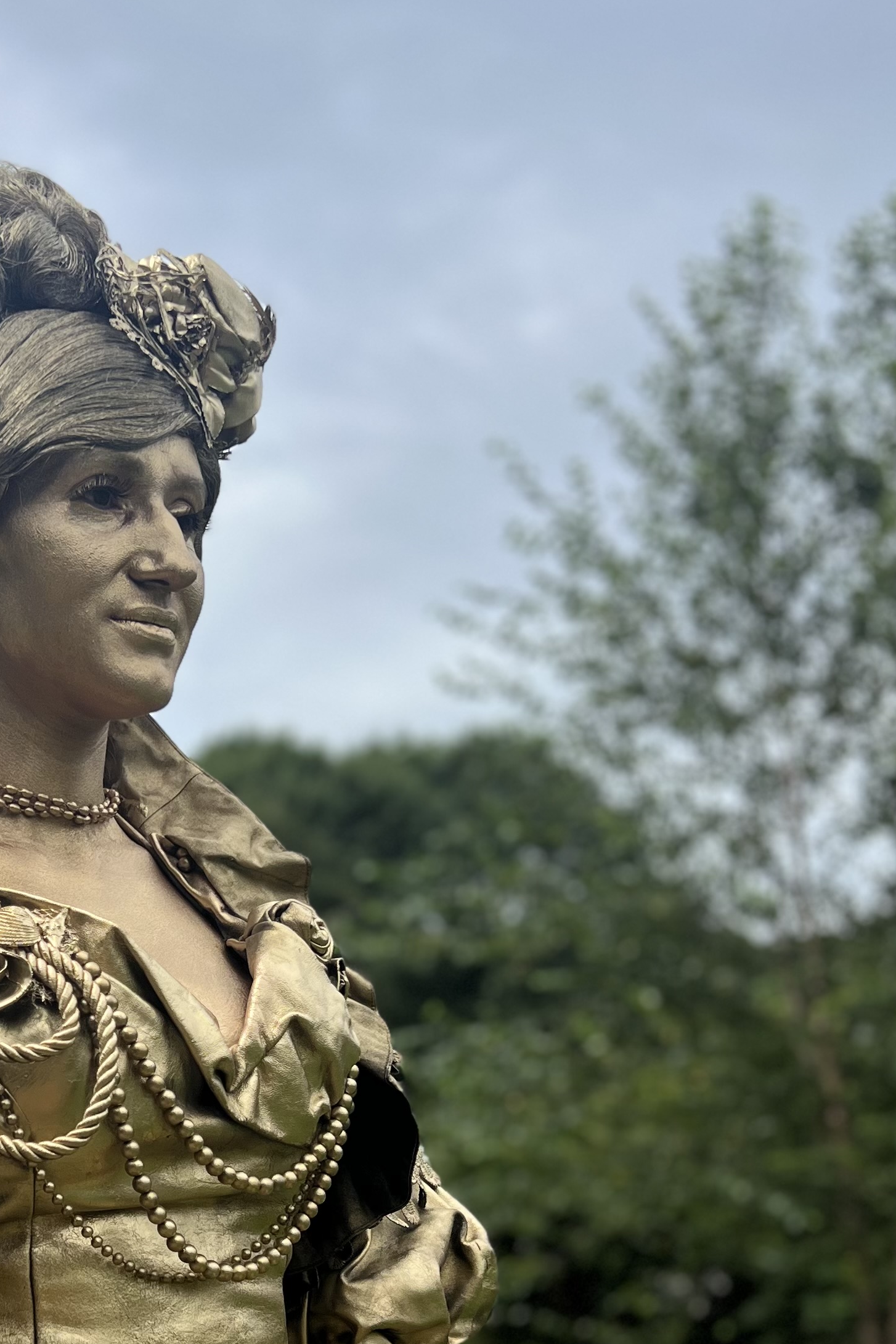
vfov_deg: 38.6
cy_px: 998
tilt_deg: +7.4
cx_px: 70
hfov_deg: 26.0
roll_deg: -3.9
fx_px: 1867
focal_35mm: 50
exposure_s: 1/4831
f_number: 1.5
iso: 50
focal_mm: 5.7
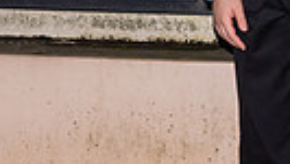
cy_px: -225
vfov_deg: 5.0
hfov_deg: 9.1
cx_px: 20
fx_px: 1824
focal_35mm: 237
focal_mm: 50
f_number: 3.2
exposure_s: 1/100
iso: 400
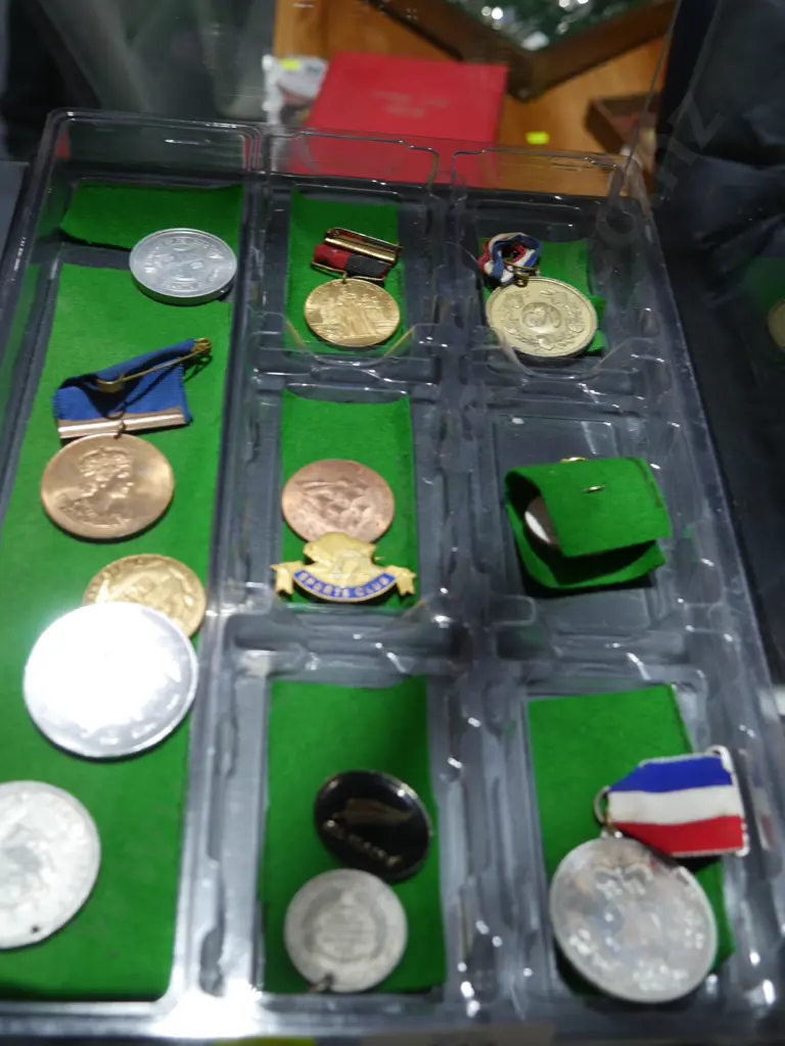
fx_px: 1209
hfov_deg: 36.0
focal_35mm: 40
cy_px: 523
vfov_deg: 46.8
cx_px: 392
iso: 250
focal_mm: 20
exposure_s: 1/60
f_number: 4.4
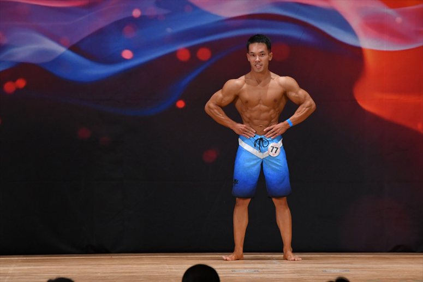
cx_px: 212
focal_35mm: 285
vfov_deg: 4.8
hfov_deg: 7.2
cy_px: 141
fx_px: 3347
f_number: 5.6
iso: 3200
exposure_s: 1/400
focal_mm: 190
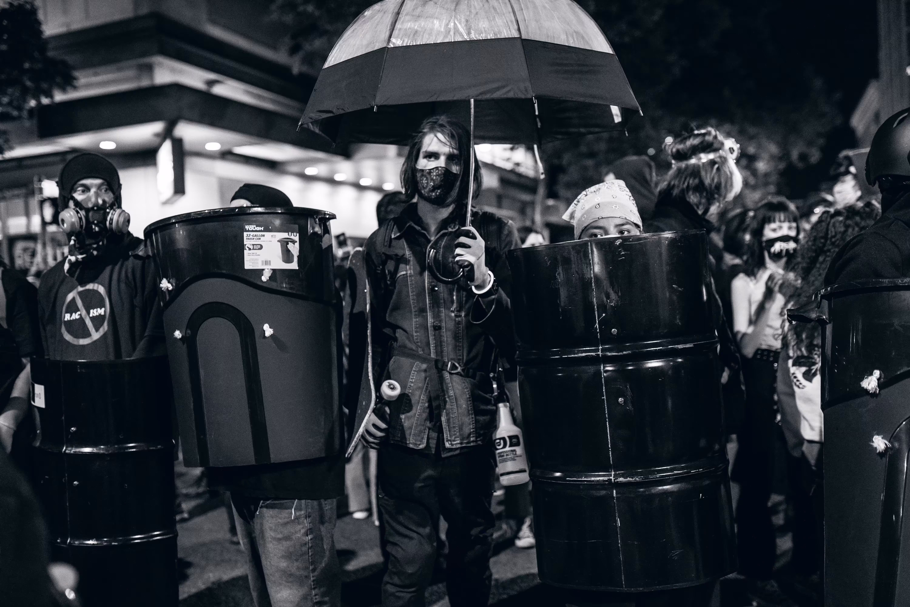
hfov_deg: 54.4
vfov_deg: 37.9
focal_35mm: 35
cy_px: 304
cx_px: 455
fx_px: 885
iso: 2500
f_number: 2
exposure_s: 1/80
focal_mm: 35
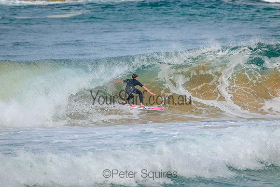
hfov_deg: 2.6
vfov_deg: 1.7
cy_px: 94
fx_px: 6223
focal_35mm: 800
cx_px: 140
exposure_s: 1/2000
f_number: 11
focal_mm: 800
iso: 800
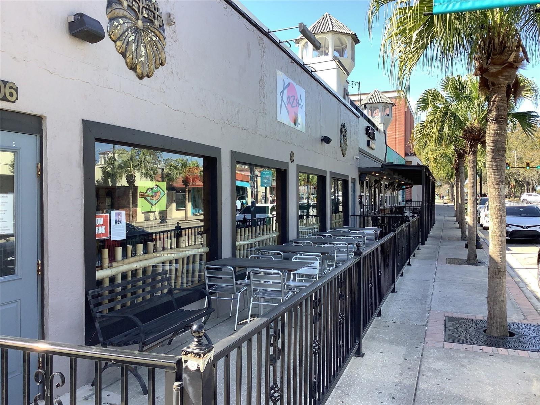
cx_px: 270
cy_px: 202
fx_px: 484
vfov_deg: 45.4
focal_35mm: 31
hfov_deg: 58.4
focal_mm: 3.3
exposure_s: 1/321
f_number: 2.4
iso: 25
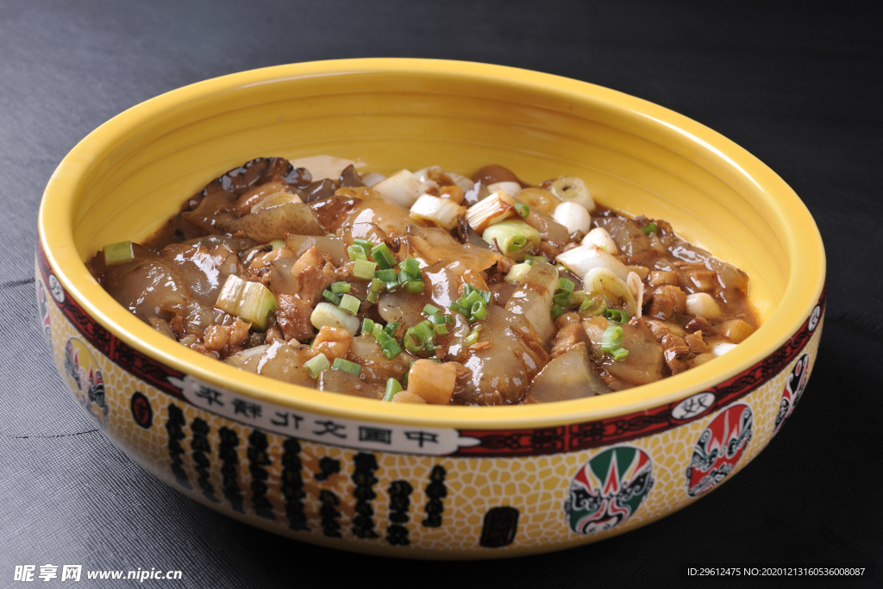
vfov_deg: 27.0
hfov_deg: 39.6
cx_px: 442
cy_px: 294
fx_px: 1226
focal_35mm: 50
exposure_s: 1/125
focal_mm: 50
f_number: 13
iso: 100
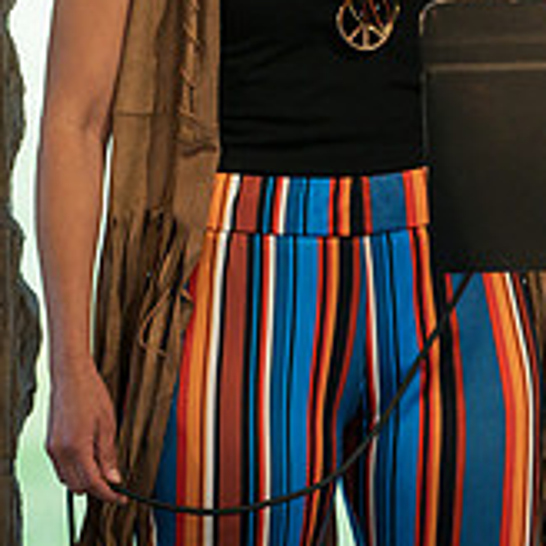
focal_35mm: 459
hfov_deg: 3.8
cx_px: 614
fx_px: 8191
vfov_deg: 3.8
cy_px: -31
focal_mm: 150
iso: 2500
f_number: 3.5
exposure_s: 1/250
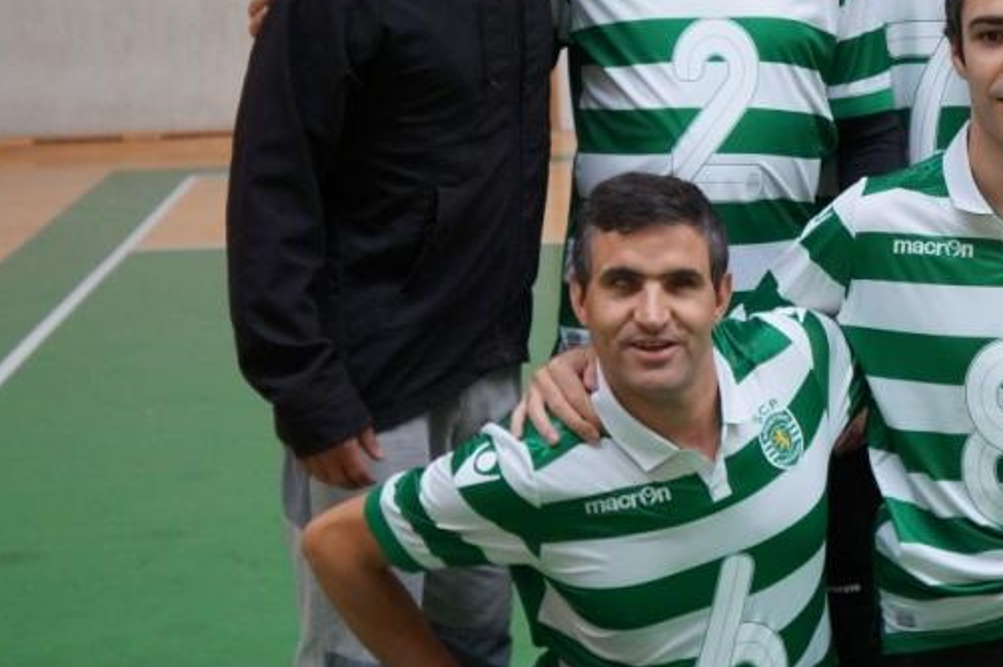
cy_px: 268
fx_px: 2729
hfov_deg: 20.5
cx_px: 839
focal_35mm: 98
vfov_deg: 13.9
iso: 1250
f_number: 4
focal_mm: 32
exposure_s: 1/160
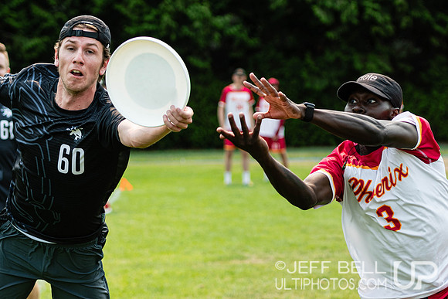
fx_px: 2473
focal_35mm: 199
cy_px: 173
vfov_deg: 6.9
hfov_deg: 10.3
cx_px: 380
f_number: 3.2
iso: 160
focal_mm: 78
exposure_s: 1/1250
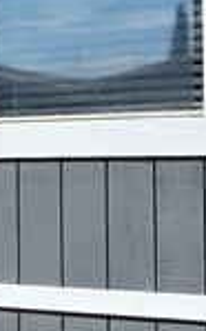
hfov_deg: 7.4
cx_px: -246
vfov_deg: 12.5
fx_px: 1511
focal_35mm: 168
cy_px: 136
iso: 80
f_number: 1.8
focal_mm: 5.4
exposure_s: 1/7891
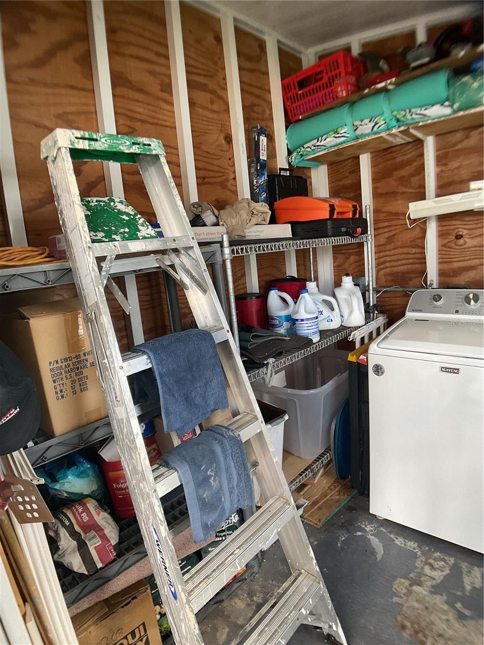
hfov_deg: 48.2
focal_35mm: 29
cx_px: 242
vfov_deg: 61.7
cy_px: 322
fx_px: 541
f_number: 1.8
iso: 100
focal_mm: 3
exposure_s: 1/60
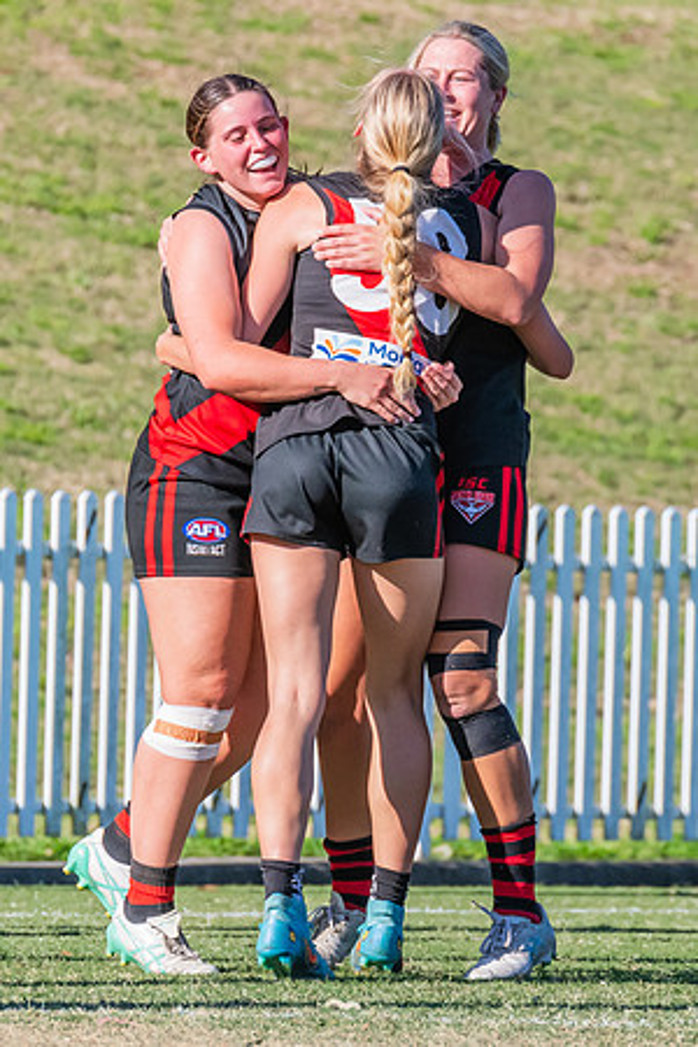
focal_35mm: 885
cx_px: 425
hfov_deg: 1.6
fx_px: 25730
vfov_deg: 2.3
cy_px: 575
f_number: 10
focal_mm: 360
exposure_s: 1/1250
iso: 800
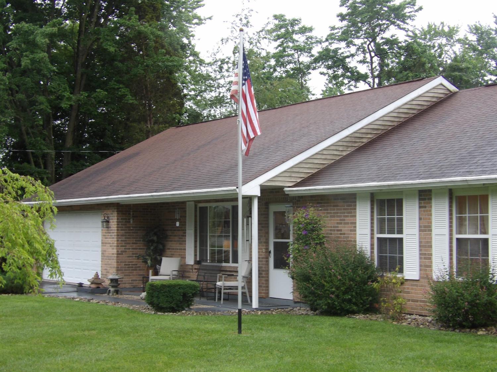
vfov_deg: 23.6
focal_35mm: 62
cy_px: 186
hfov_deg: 31.2
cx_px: 248
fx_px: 890
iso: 182
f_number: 4
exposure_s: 1/33
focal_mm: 11.1
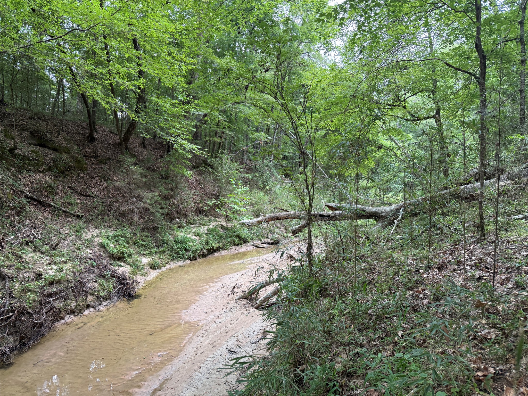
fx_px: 366
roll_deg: -1.7
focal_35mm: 24
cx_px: 264
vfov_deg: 56.8
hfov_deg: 71.6
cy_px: 198
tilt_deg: -0.9
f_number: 1.78
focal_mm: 6.76
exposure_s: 1/121
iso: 160
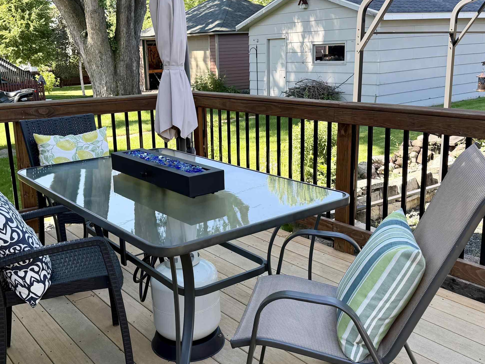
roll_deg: +2.5
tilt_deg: -13.2
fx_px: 532
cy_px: 173
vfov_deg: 37.7
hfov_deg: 48.8
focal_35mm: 38
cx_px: 208
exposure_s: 1/689
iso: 100
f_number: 1.78
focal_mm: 6.76
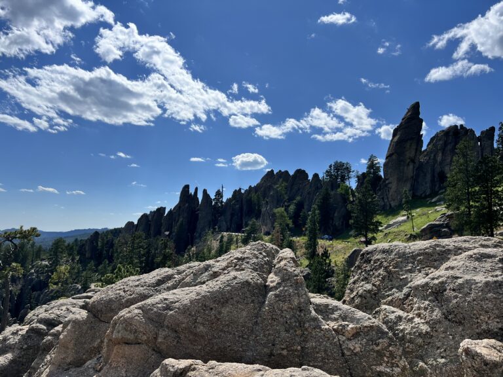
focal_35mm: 26
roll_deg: -1.8
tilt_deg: +7.5
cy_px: 188
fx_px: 378
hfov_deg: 67.3
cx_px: 252
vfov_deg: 53.1
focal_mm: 5.7
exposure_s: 1/11364
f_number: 1.5
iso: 50
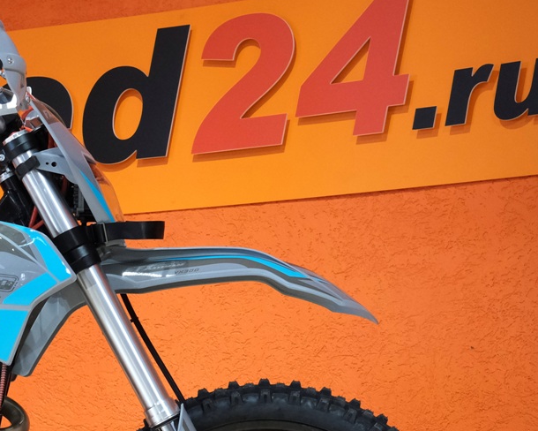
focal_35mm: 133
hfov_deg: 14.0
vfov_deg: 11.5
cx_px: -120
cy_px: 408
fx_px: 2118
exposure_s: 1/100
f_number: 4
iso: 2000
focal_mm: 35.8
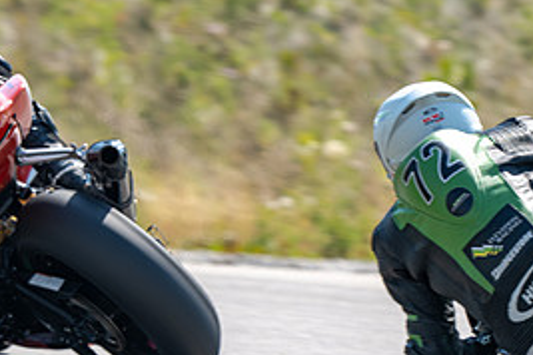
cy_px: 286
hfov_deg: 1.6
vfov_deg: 1.1
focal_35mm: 1304
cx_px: 403
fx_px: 19305
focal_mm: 600
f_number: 11
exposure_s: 1/200
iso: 200
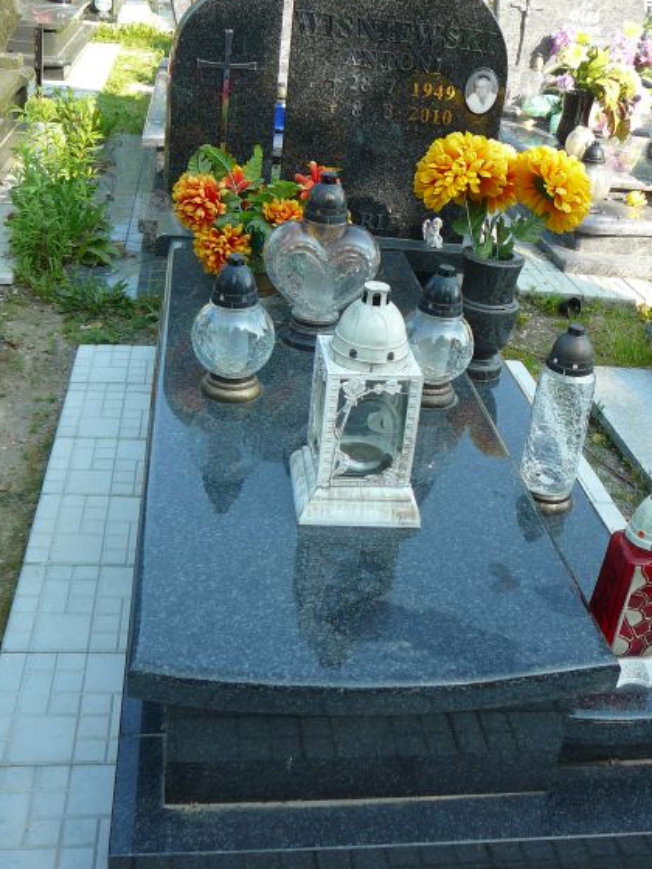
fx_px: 1005
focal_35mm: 40
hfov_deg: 35.9
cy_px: 402
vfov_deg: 46.8
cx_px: 371
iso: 80
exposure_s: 1/250
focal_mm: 5.2
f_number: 2.8
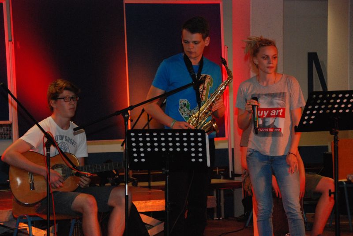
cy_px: 118
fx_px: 1207
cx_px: 176
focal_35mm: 123
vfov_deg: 11.2
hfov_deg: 16.6
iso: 1600
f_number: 5.6
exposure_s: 1/100
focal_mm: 82
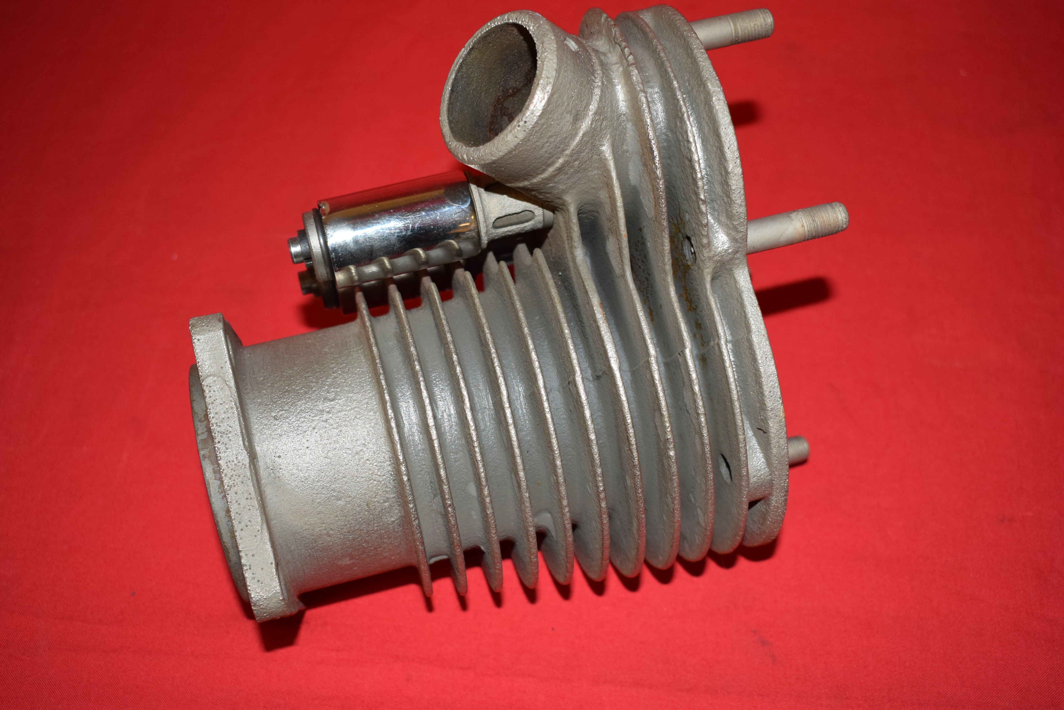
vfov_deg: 30.9
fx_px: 1286
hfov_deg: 45.0
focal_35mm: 44
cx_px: 532
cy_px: 355
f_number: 5
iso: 640
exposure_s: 1/125
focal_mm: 29
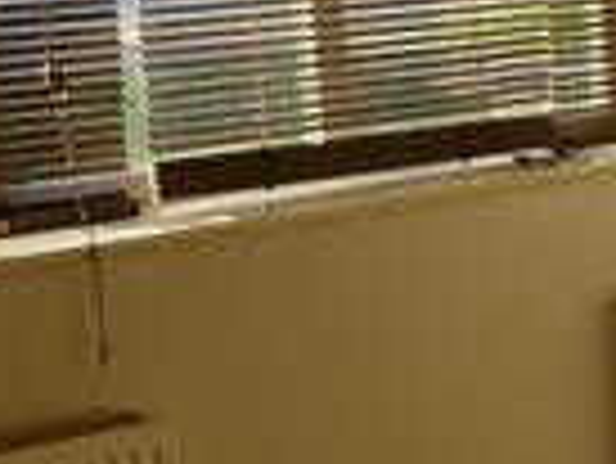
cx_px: 1122
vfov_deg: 13.2
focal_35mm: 112
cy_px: 293
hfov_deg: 15.1
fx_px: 1995
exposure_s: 1/100
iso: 100
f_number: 3.3
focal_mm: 4.3
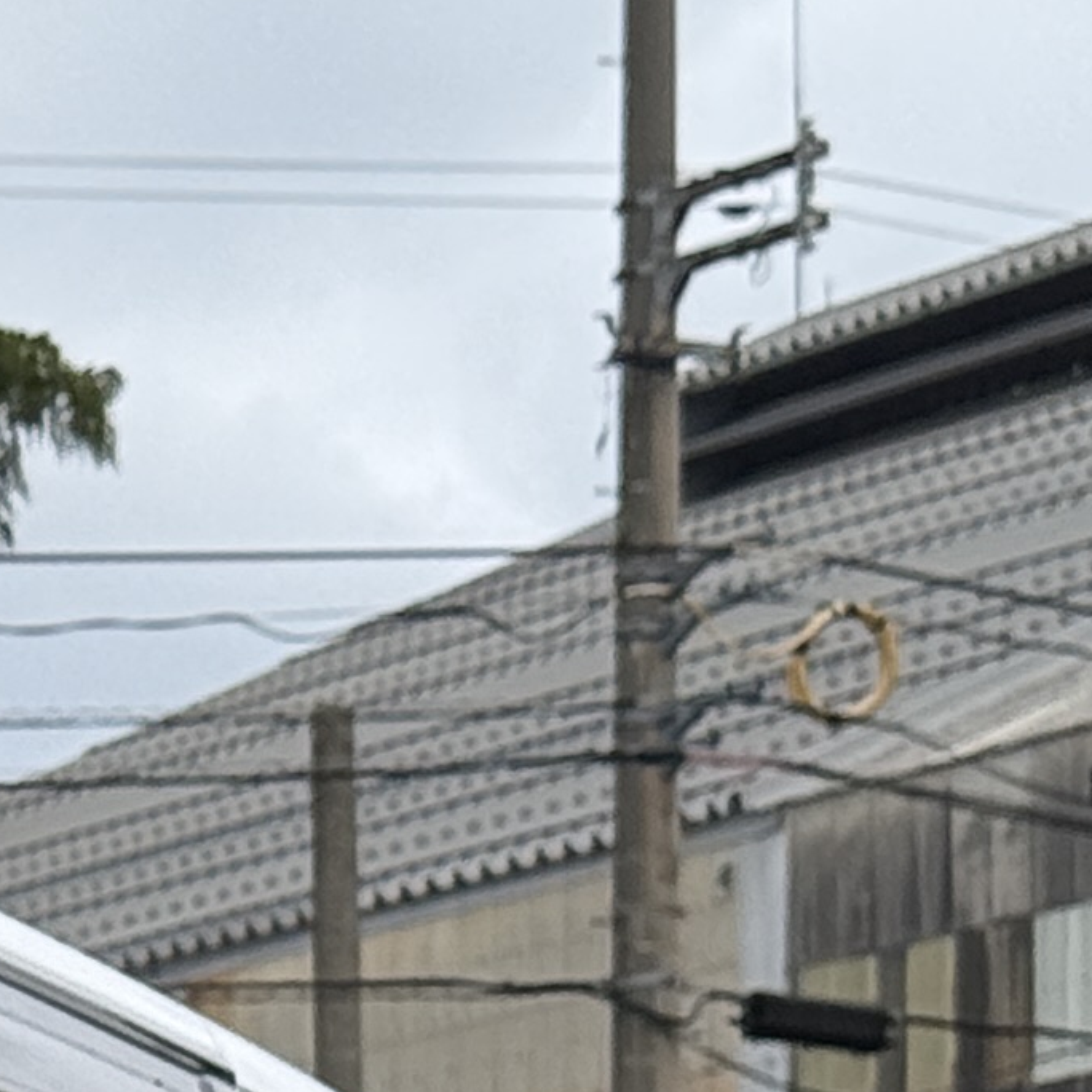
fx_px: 8923
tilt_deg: +2.5
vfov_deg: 6.8
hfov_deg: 6.5
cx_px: -1860
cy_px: 2045
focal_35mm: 250
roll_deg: -0.2
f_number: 1.78
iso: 64
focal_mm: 6.76
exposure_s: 1/4329
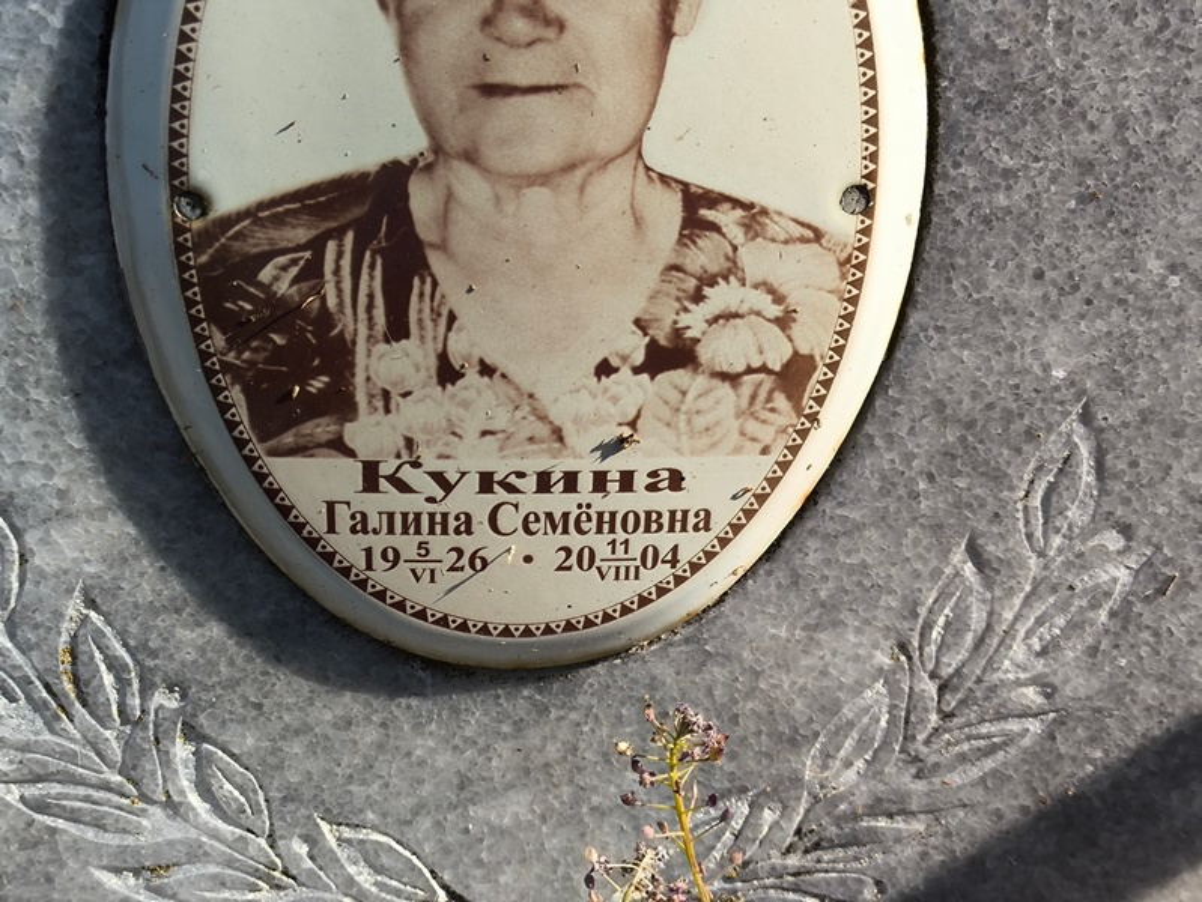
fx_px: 1737
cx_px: 601
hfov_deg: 38.2
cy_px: 451
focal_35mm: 50
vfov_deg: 29.1
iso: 50
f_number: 1.7
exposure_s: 1/927
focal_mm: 4.71
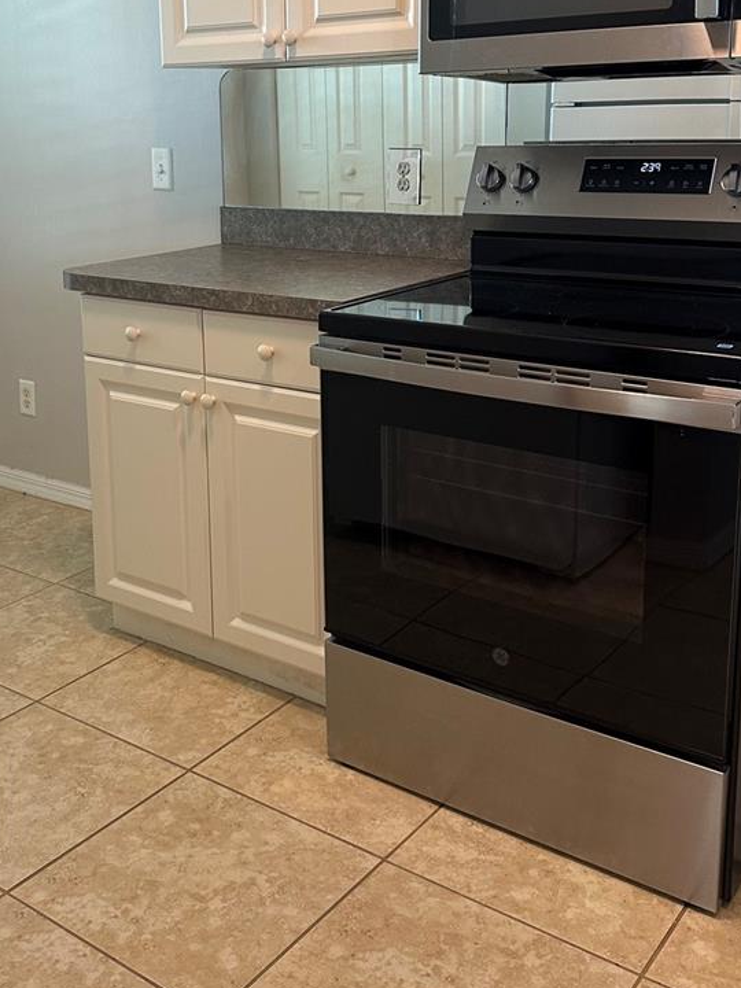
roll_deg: +0.2
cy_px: 325
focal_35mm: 40
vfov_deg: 46.0
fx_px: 1142
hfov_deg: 35.7
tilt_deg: -10.5
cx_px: 266
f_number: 1.78
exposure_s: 1/120
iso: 200
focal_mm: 6.86
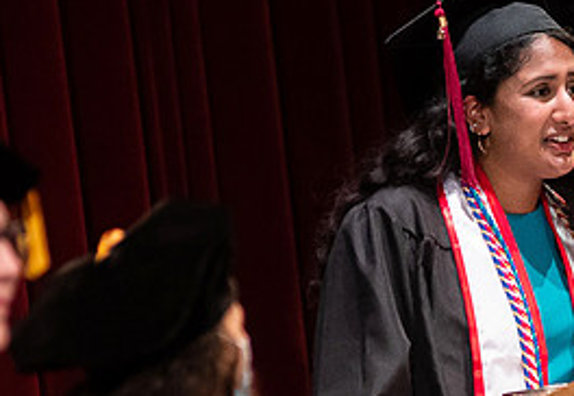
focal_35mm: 752
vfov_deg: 1.9
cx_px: 584
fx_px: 12117
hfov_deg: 2.7
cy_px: 253
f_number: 3.5
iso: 1600
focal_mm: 200
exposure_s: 1/200
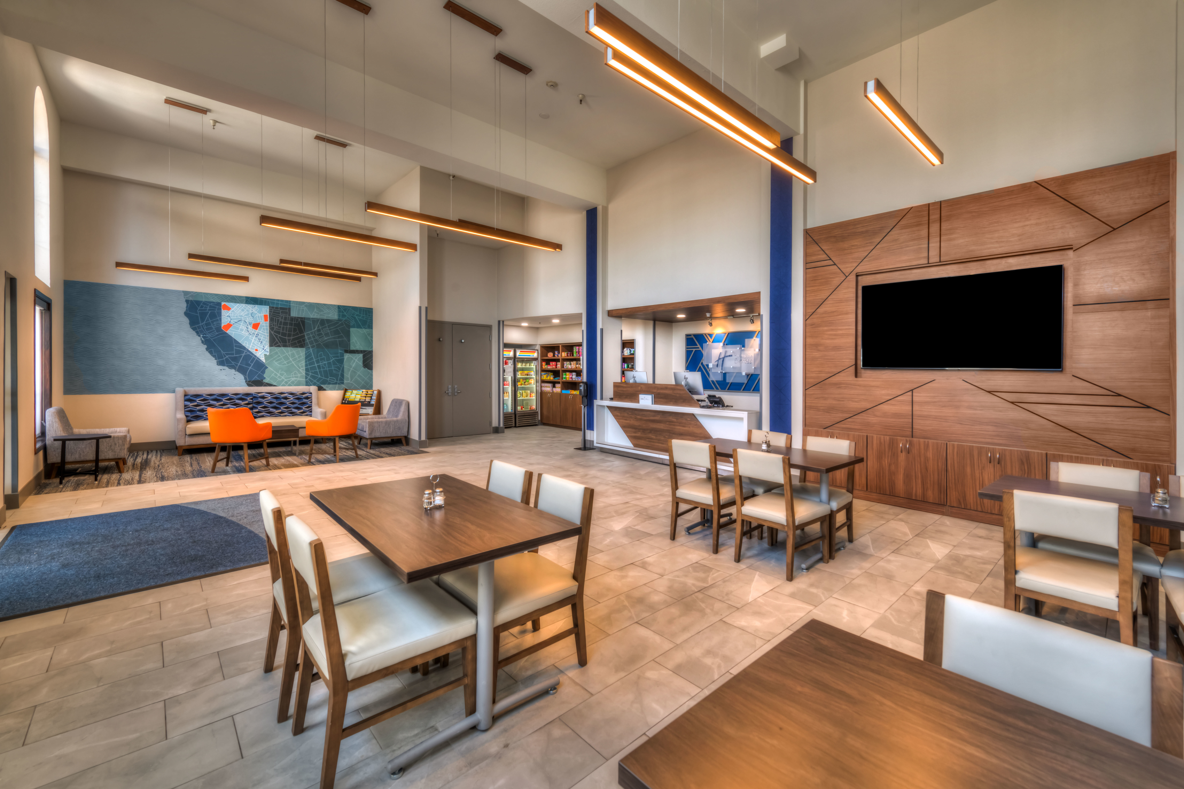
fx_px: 460
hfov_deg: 104.3
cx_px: 592
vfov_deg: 81.2
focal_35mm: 14
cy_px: 394
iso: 200
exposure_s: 1/8
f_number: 9.5
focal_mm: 14
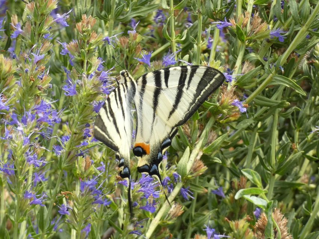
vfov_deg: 5.0
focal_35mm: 300
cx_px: 160
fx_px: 2765
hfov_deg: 6.6
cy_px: 120
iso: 125
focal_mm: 53.8
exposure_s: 1/80
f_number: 5.5
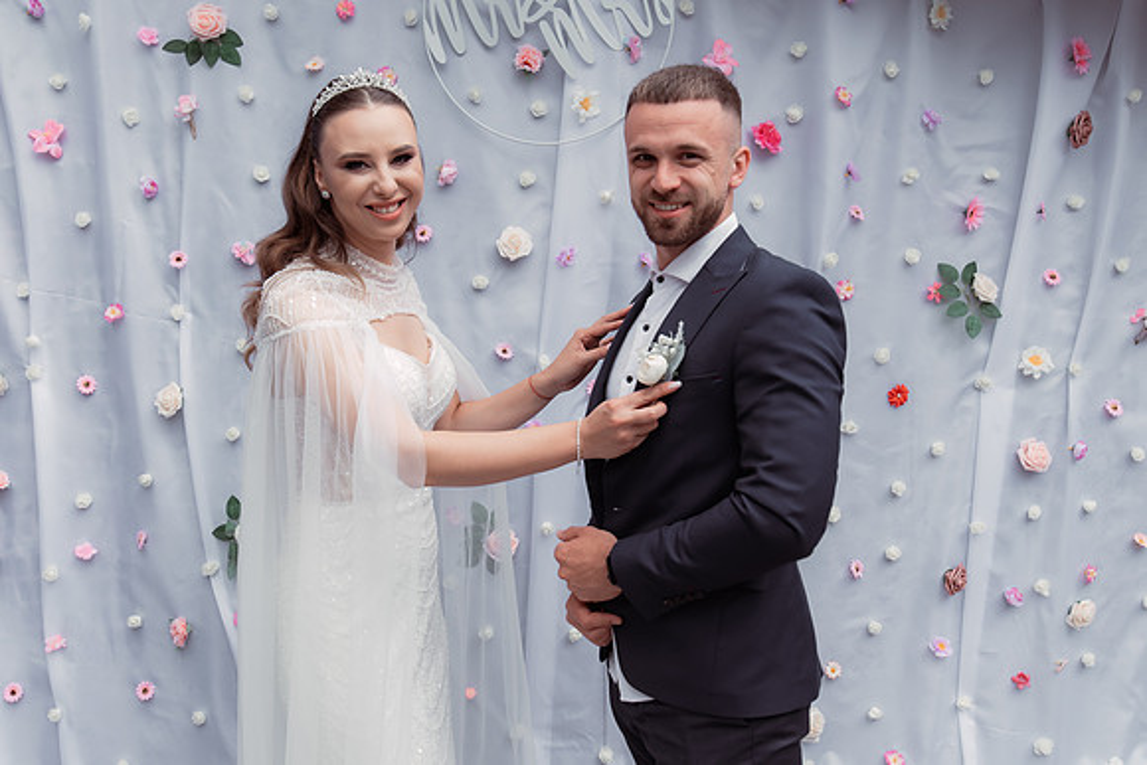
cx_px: 507
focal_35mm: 33
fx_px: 1067
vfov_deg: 39.5
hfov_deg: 56.4
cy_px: 382
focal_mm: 30
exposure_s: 1/400
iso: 200
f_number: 4
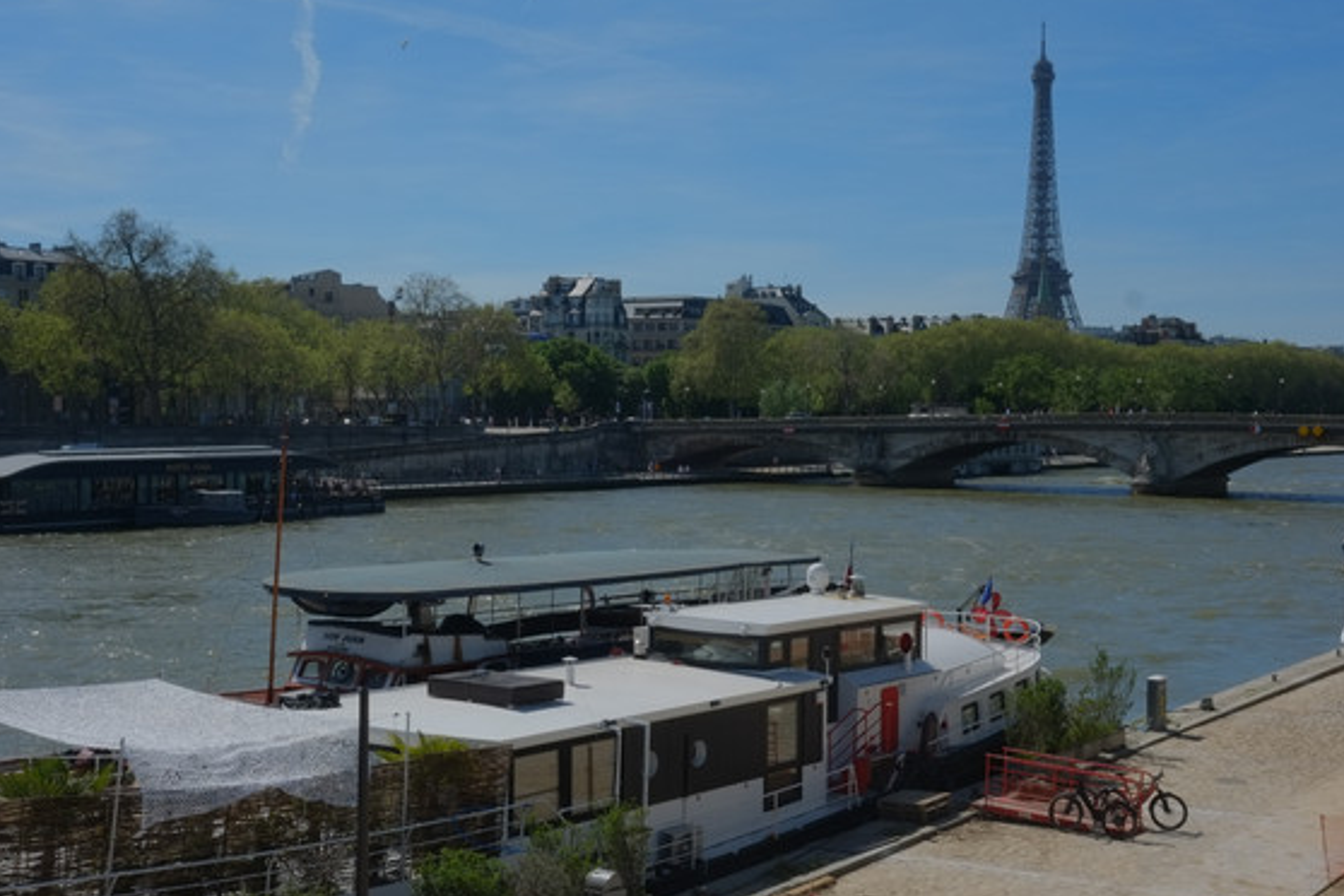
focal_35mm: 47
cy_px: 459
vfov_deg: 28.6
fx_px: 1755
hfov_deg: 41.9
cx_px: 674
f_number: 14
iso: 200
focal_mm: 27
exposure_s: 1/350
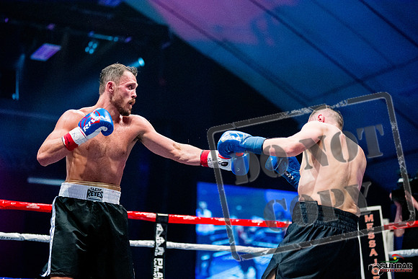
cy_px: 140
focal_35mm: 75
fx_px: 871
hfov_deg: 27.0
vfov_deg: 18.2
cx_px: 209
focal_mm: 50
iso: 6400
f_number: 1.4
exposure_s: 1/1600
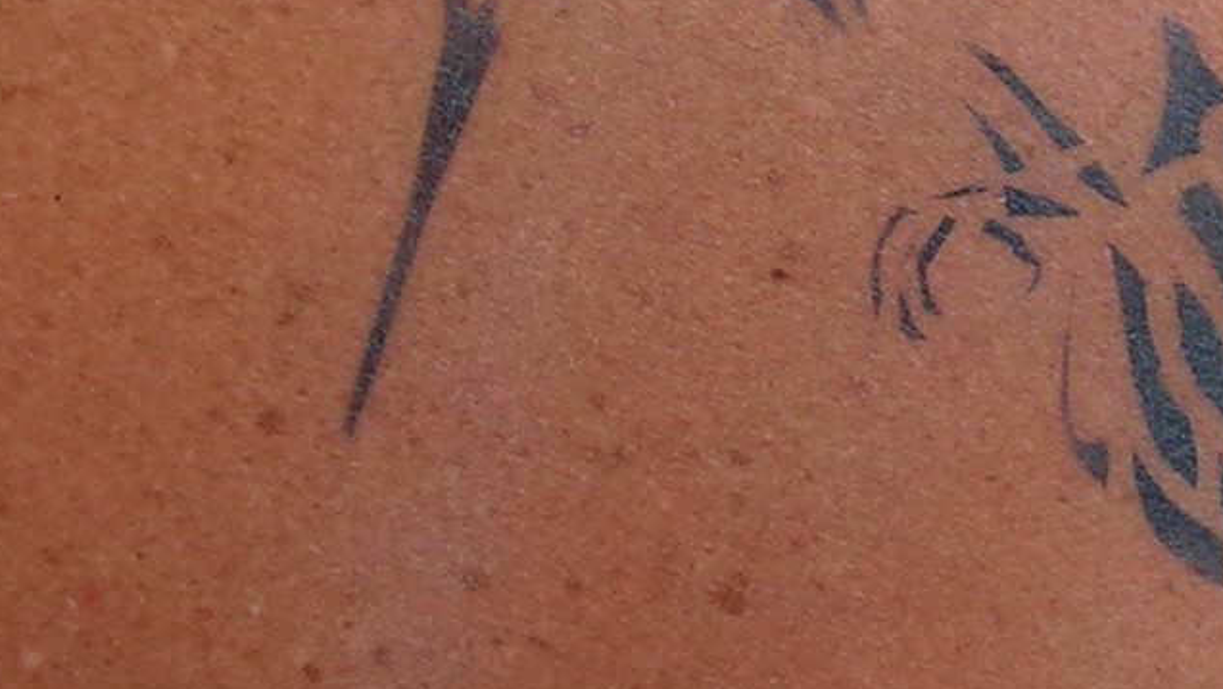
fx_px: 4088
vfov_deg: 9.6
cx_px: 1031
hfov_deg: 16.8
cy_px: 69
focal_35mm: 126
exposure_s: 1/80
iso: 64
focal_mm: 6
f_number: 3.2
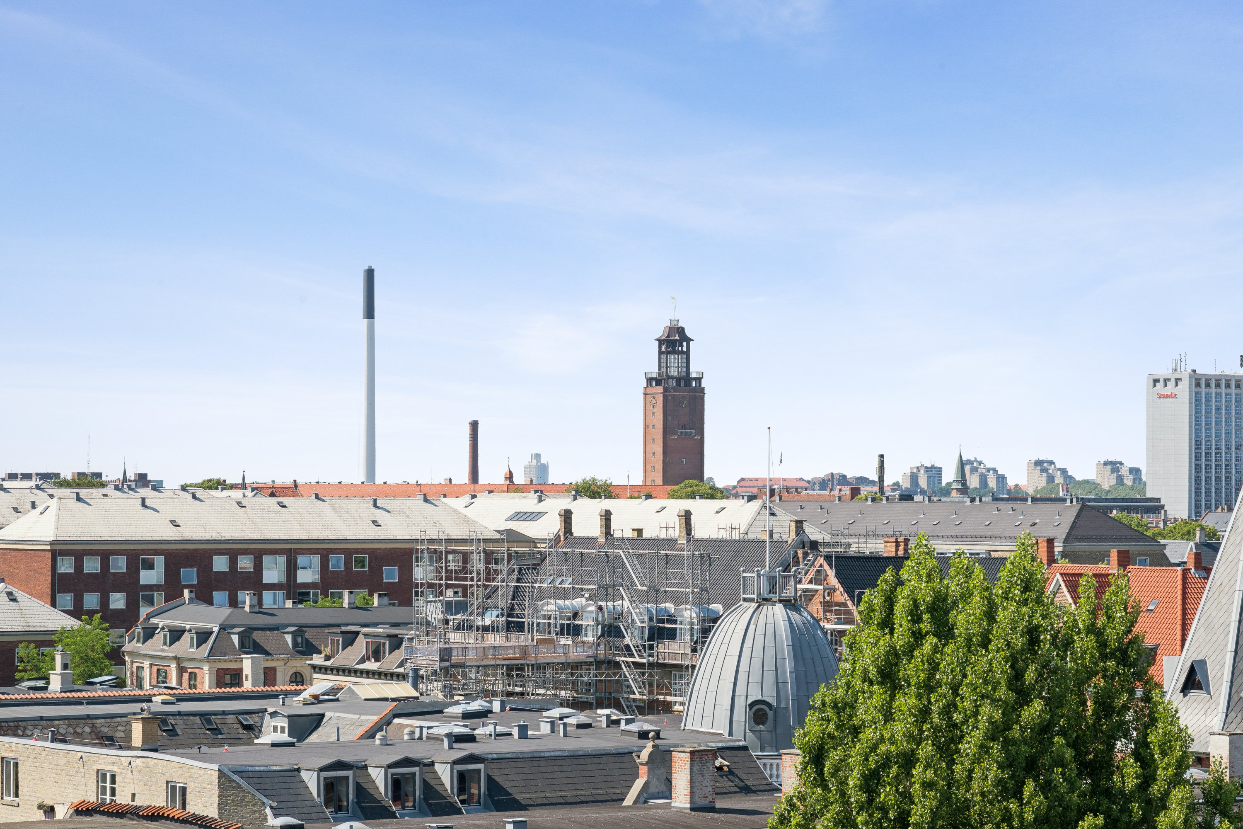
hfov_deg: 19.5
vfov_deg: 13.0
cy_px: 414
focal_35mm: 105
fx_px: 3625
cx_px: 622
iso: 160
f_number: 9
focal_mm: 70
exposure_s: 1/250
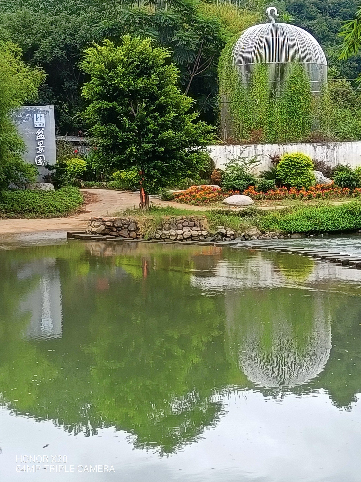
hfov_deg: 19.9
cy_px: 241
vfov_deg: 26.3
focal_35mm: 74
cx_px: 180
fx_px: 1029
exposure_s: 1/200
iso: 100
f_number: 1.9
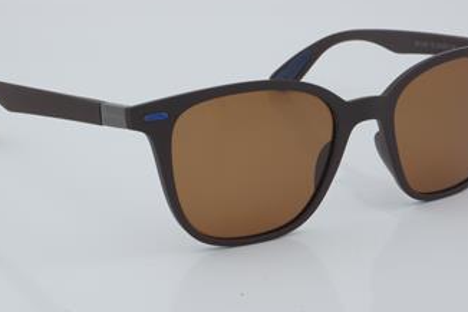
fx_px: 1195
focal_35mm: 92
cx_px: 248
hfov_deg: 22.1
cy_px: 127
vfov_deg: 14.8
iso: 100
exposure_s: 1/4
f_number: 32
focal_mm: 50
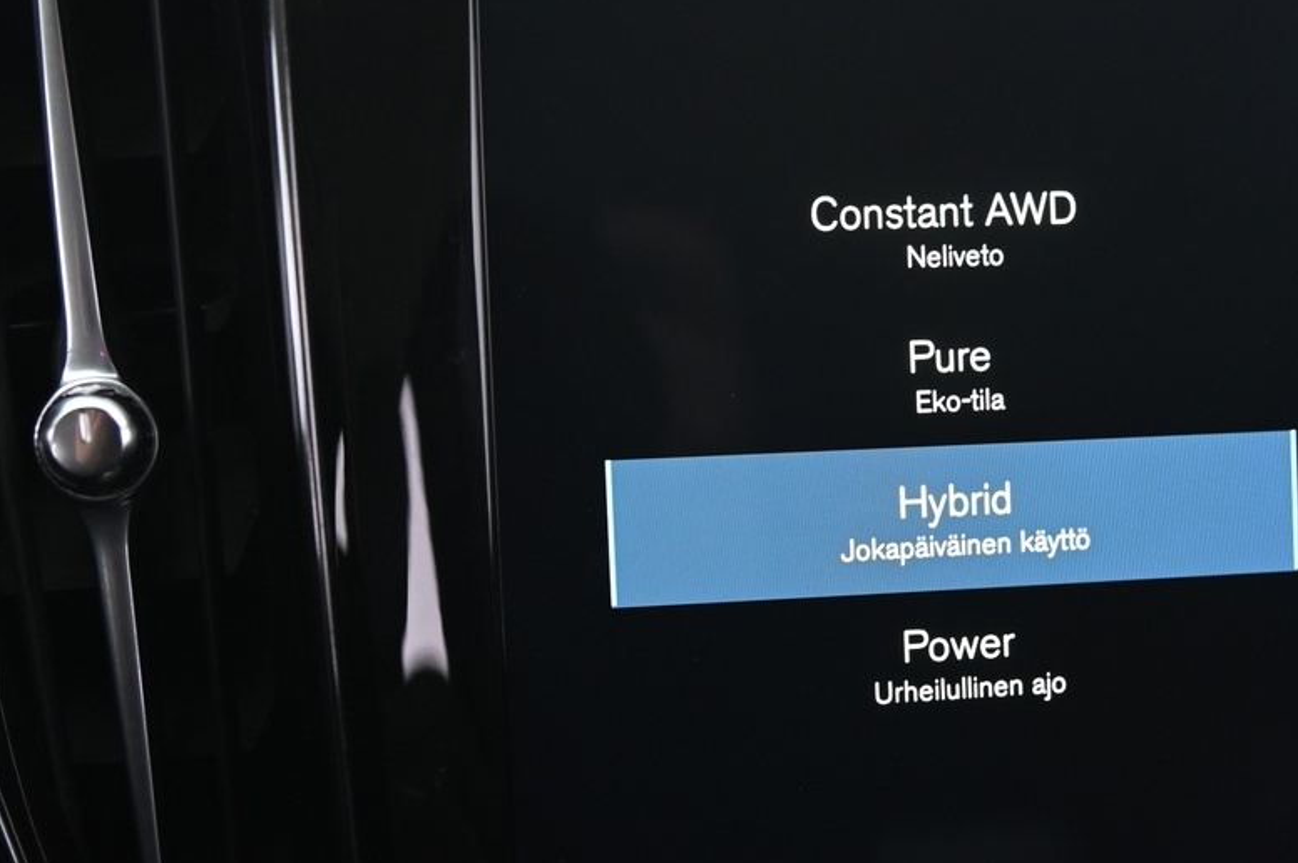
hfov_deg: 30.0
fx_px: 2414
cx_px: 790
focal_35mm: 67
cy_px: 492
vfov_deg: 20.3
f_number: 4
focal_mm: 32
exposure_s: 1/15
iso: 2000
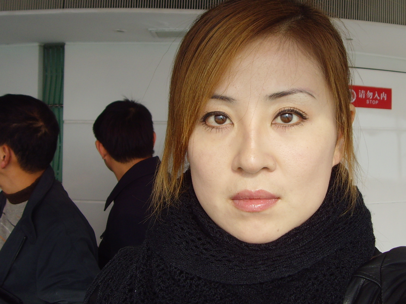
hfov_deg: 38.1
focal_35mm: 50
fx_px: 586
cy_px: 134
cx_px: 241
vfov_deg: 29.1
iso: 80
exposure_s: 1/250
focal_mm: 6.6
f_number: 3.5
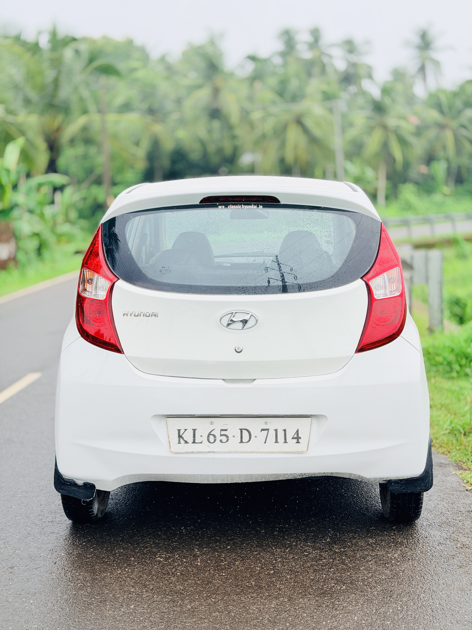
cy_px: 315
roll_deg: +2.7
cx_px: 236
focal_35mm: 48
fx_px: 873
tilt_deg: -7.3
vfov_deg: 39.7
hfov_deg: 30.3
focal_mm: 6.76
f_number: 1.78
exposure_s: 1/3226
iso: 64
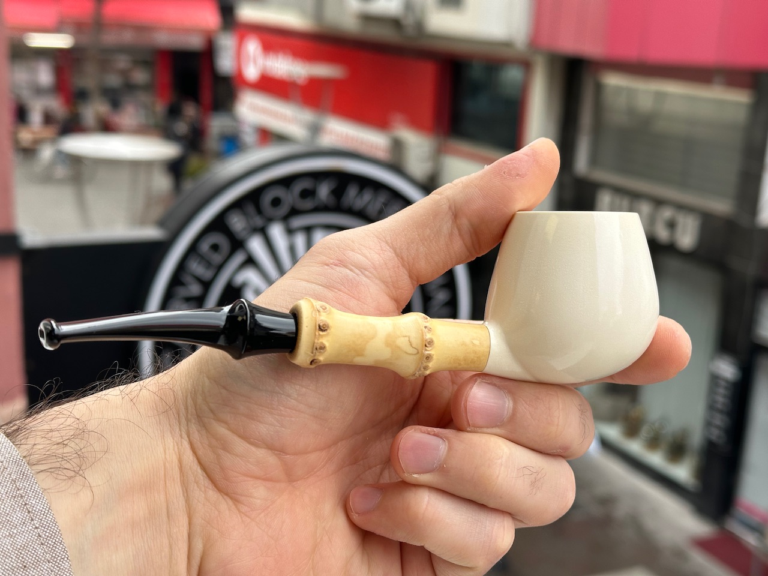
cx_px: 384
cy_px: 288
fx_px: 1065
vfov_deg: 30.3
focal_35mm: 48
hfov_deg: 39.7
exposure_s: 1/597
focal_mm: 6.86
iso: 64
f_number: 1.78
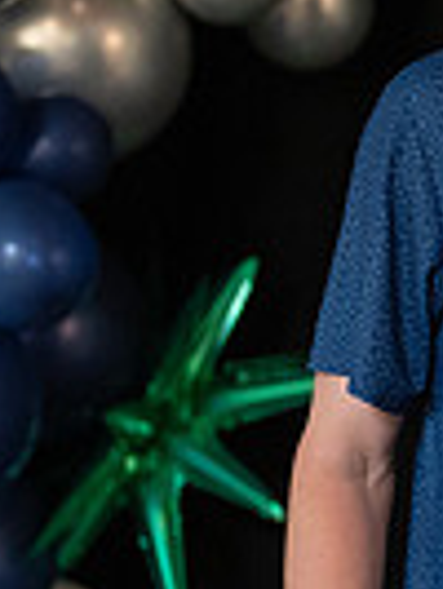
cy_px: 421
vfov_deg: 8.1
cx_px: 897
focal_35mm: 245
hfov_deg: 5.9
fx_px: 4174
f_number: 1.2
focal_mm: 50
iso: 1600
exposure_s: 1/320
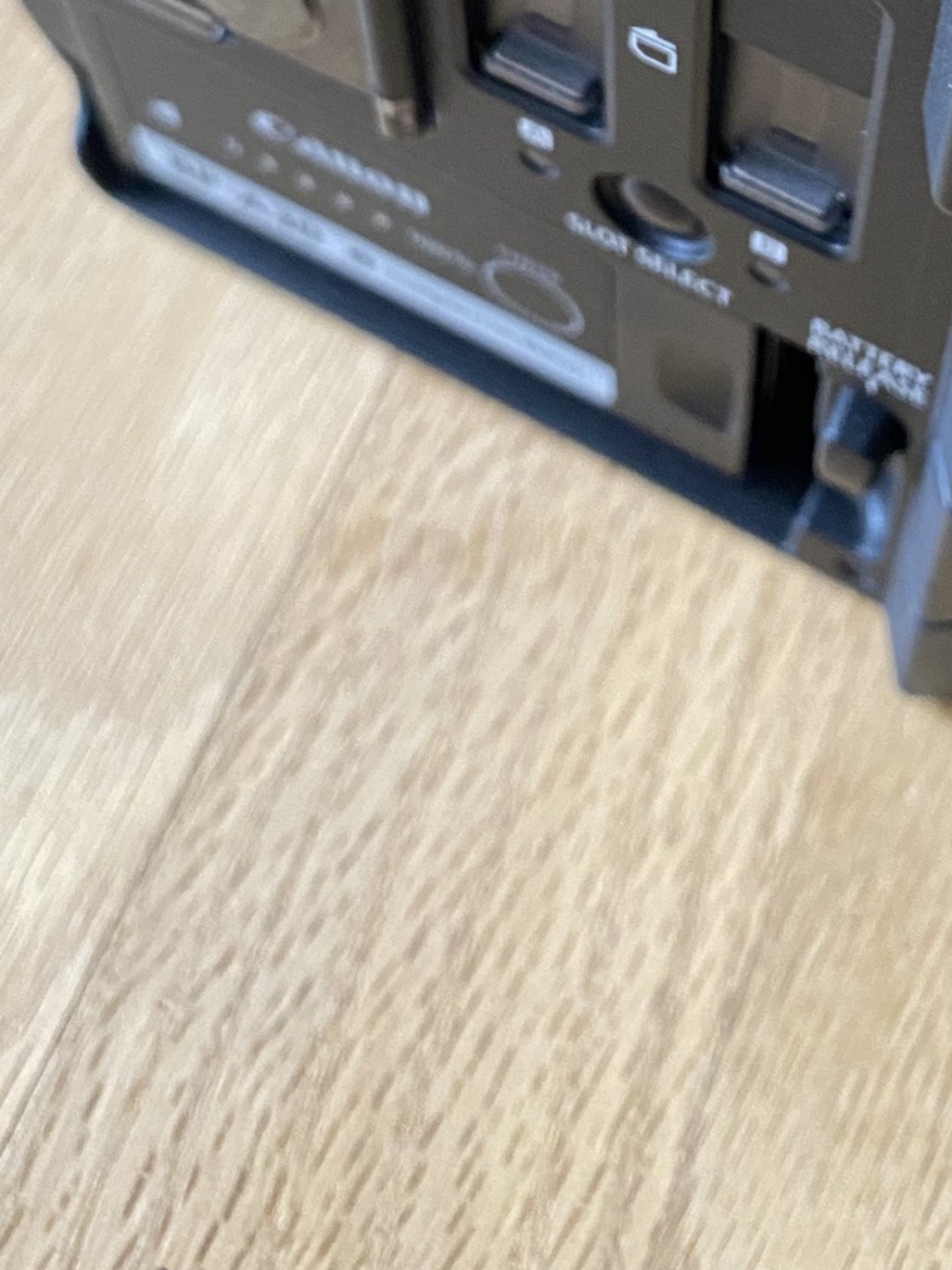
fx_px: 2237
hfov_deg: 23.6
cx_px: 800
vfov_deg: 28.2
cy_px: -203
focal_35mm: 61
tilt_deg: -51.4
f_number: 1.8
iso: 400
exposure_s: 1/60
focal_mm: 4.25
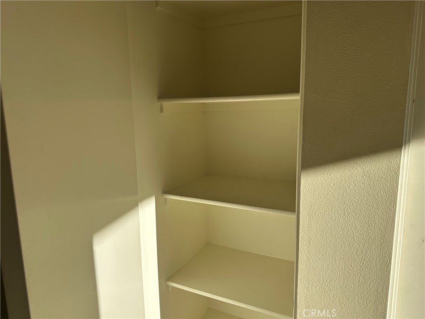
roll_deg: +0.4
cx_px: 212
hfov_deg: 71.6
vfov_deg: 56.8
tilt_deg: -9.2
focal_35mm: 24
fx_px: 295
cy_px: 160
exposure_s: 1/2660
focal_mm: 6.86
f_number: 1.78
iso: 80
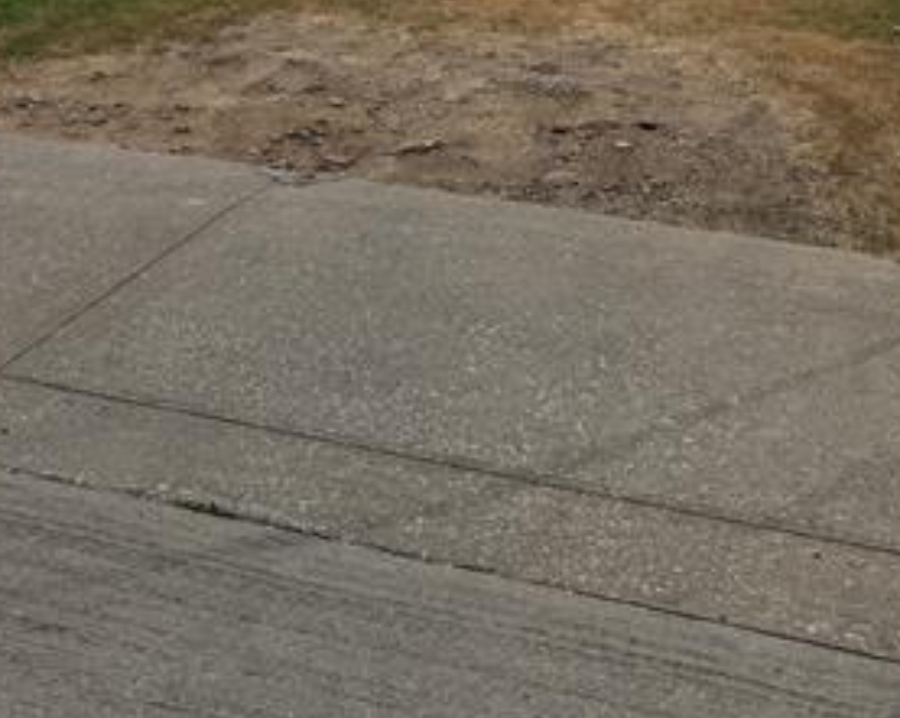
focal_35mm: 65
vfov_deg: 20.7
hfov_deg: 29.2
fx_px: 1730
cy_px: -286
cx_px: 422
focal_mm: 6.76
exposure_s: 1/12346
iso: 50
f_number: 1.78
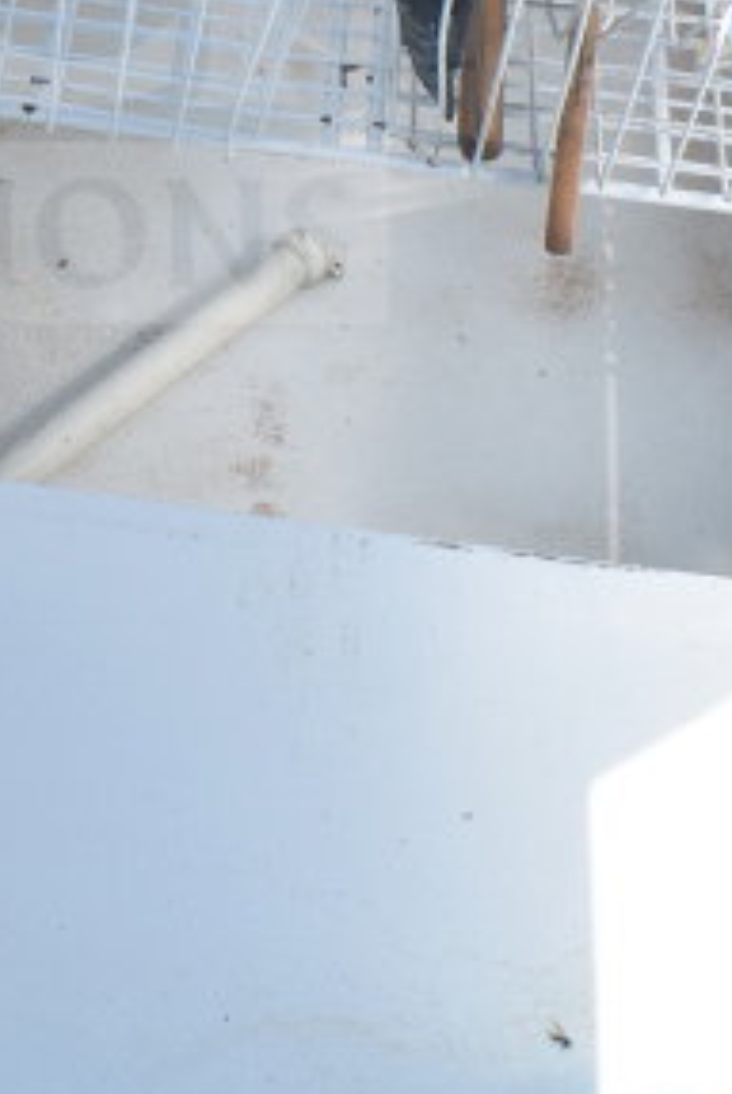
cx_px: -42
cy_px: 21
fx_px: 2616
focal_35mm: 86
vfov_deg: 22.8
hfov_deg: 15.6
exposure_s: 1/250
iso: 200
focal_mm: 18
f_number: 8
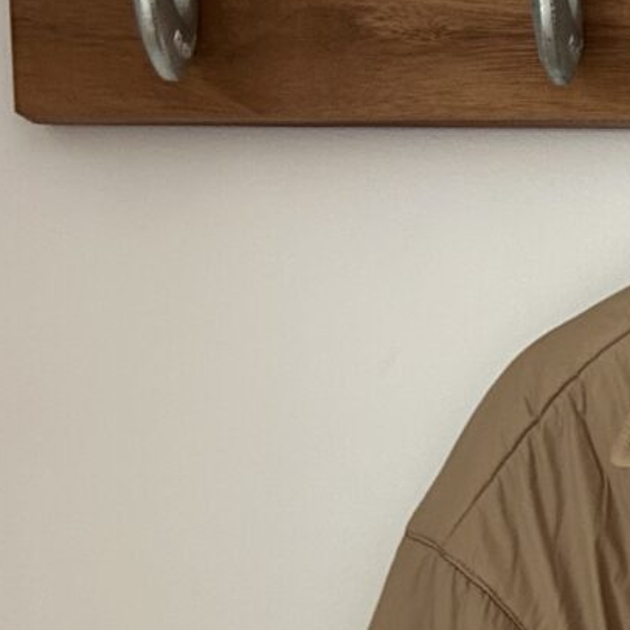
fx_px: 2389
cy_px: 996
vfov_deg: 13.9
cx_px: 1159
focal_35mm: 116
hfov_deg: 13.4
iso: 125
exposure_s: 1/80
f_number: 1.5
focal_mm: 5.7
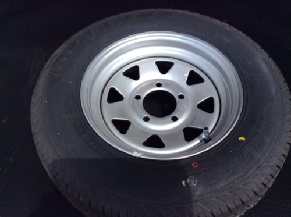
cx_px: 146
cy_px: 108
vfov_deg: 42.8
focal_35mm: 33
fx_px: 277
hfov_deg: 55.4
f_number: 2.4
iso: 32
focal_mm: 3.3
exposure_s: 1/1059
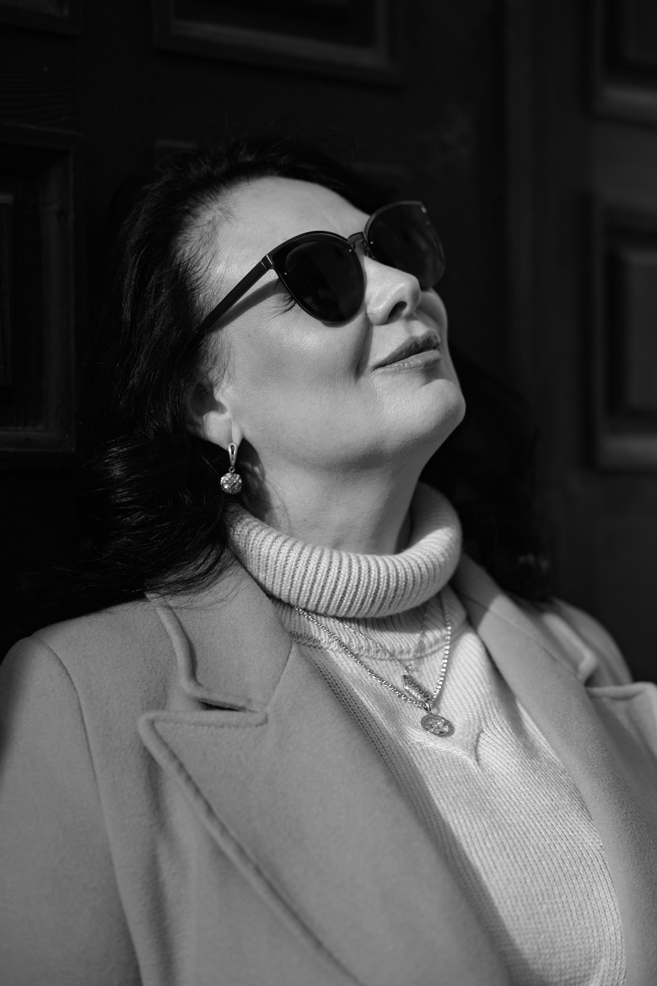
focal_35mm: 86
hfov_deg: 15.9
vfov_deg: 23.6
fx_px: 2354
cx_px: 328
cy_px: 494
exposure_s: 1/3200
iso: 125
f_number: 2.2
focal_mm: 85
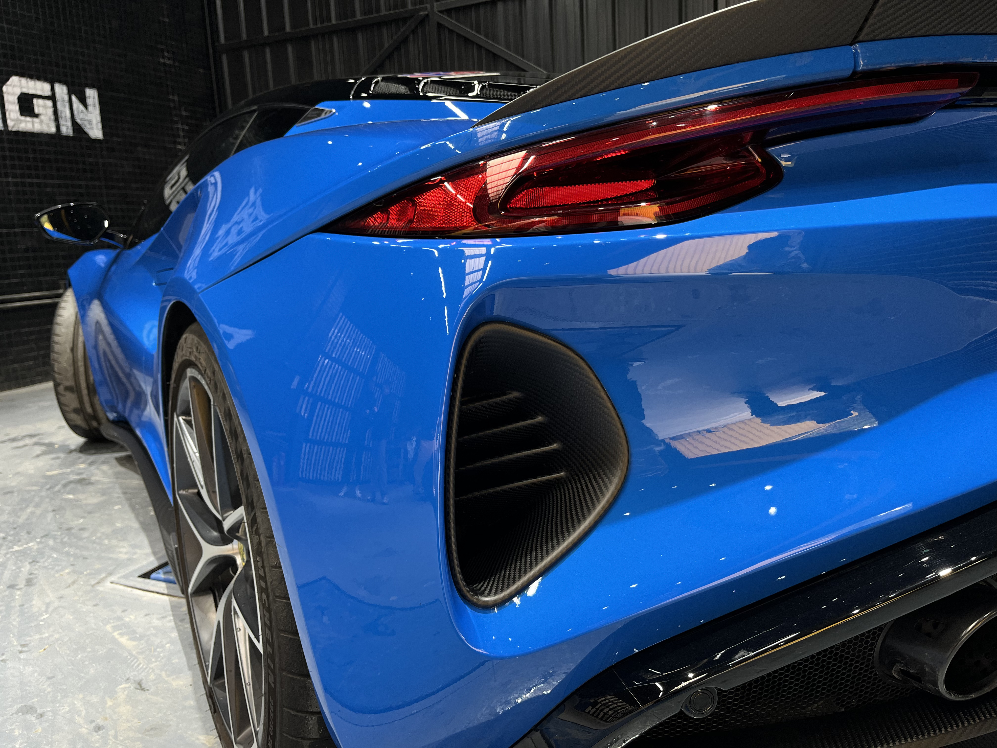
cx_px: 498
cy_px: 374
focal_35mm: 26
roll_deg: +3.3
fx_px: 749
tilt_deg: -10.3
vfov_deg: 53.1
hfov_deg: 67.3
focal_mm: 5.1
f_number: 1.6
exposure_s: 1/100
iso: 100
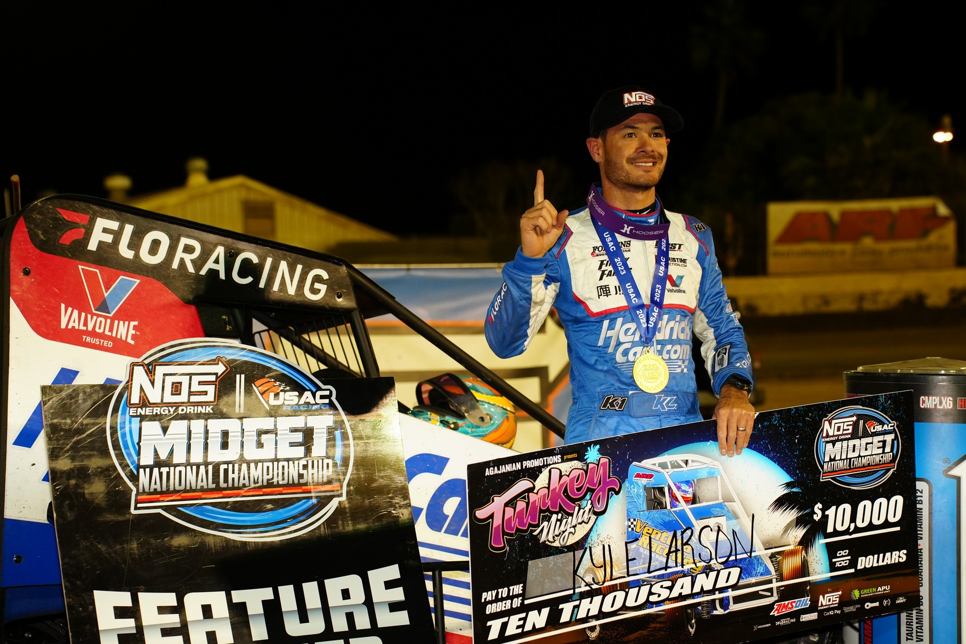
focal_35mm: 85
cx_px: 525
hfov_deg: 23.9
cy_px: 345
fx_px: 2280
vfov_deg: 16.1
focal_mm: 75
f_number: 4
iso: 2000
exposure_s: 1/80
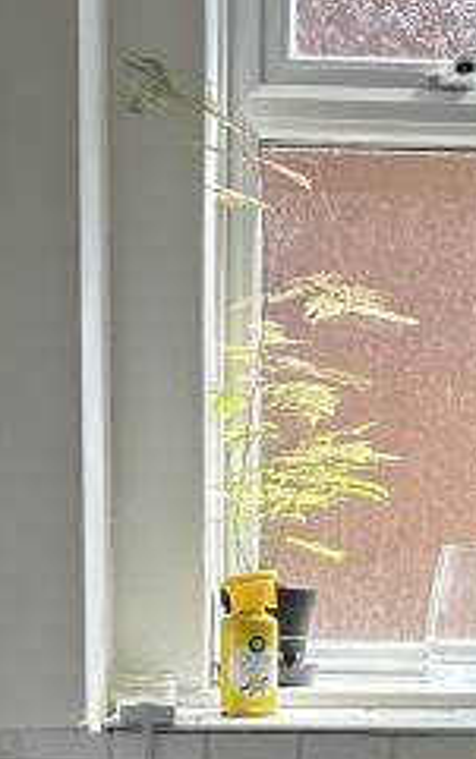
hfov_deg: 20.6
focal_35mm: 63
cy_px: 775
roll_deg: -0.5
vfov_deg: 30.0
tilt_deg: -8.0
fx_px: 1305
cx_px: 318
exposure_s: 1/166
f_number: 2.2
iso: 40
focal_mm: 2.22
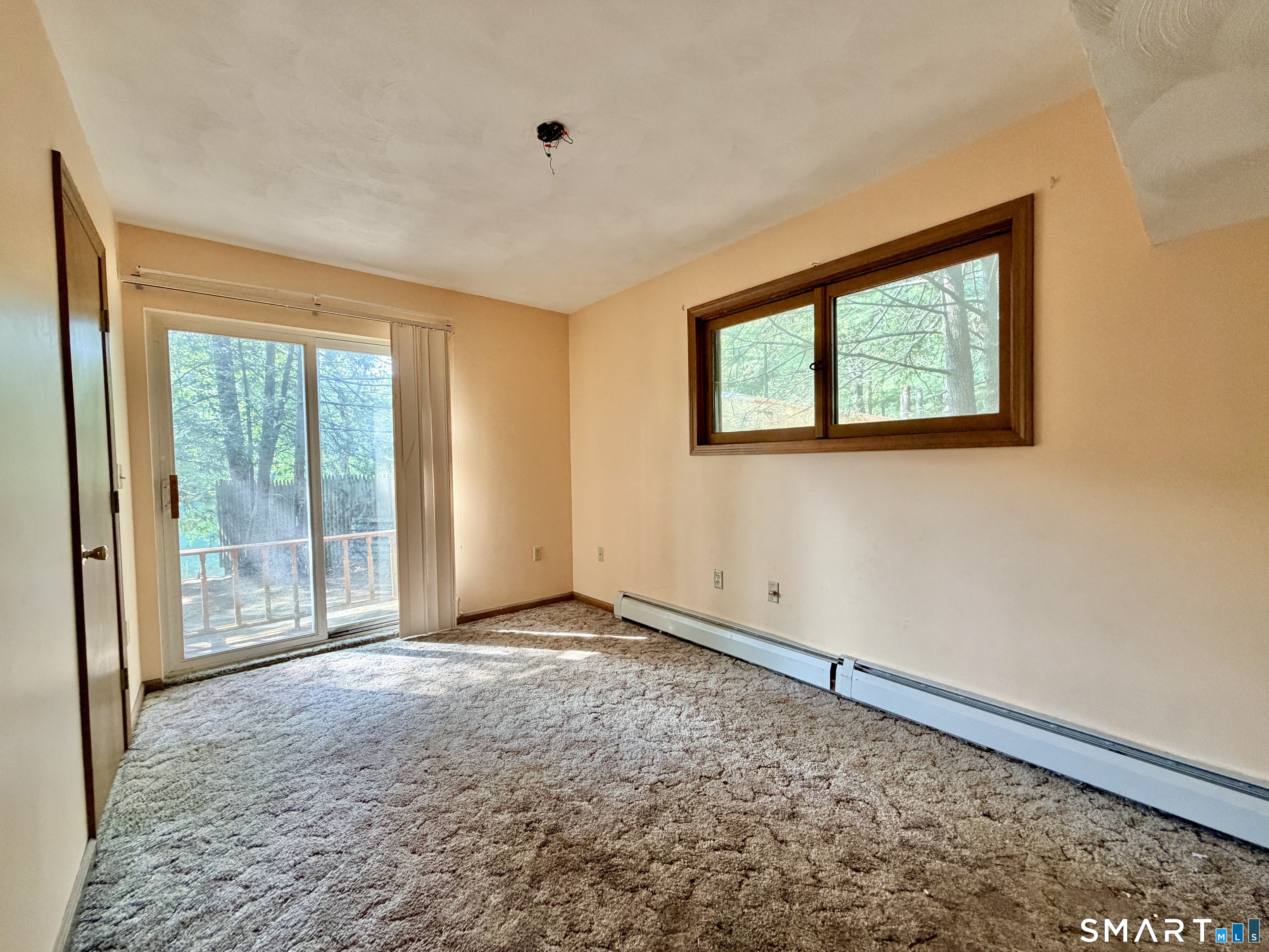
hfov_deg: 102.1
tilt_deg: -2.9
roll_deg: +2.0
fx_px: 513
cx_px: 634
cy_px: 476
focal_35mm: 14
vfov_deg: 85.7
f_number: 2.2
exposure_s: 1/104
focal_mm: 2.22
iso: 320
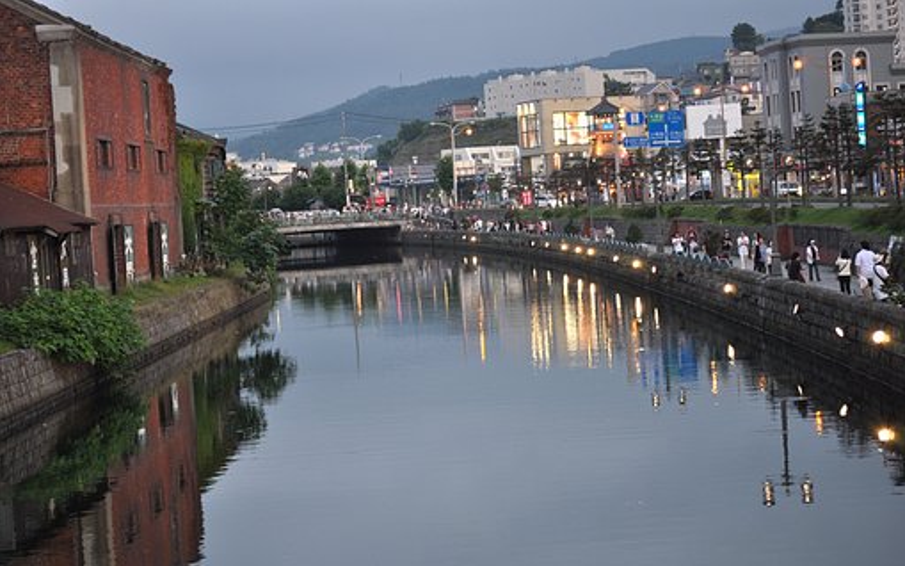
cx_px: 453
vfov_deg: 15.4
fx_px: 2084
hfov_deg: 24.5
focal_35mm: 85
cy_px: 301
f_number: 4
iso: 450
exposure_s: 1/30
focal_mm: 55
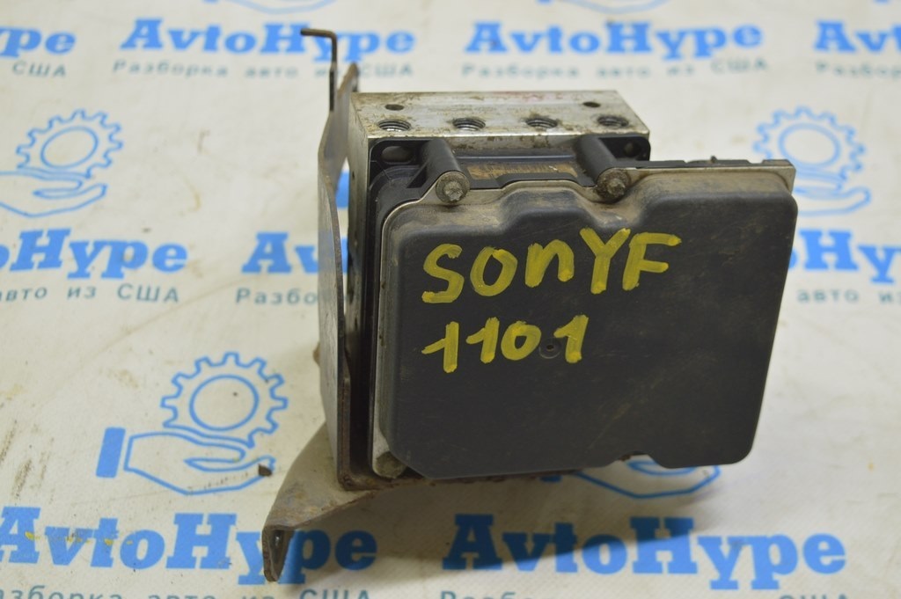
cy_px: 300
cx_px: 450
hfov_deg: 35.1
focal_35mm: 57
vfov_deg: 23.7
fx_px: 1425
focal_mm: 38
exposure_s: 1/20
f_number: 5.6
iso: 400
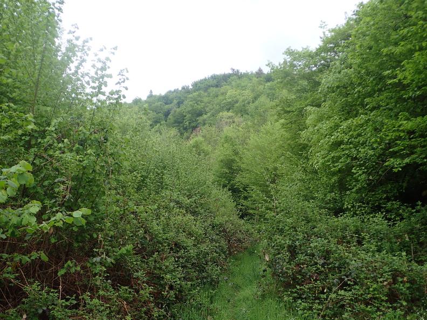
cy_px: 160
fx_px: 395
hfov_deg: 56.8
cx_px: 214
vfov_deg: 44.2
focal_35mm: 32
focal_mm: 5.87
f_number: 2.4
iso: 250
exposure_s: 1/500
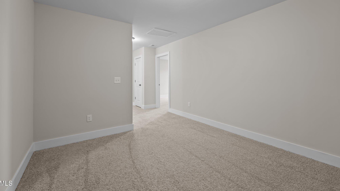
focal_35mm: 15
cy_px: 78
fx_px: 135
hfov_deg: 103.0
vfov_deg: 69.9
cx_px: 168
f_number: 7.1
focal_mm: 14
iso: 200
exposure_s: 1.3
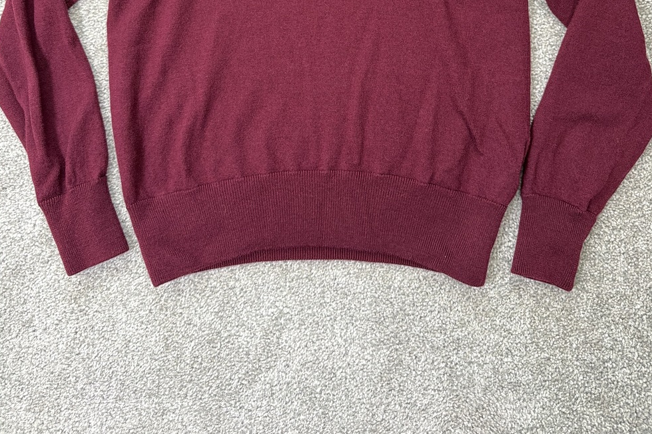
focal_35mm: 34
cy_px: 18
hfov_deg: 55.8
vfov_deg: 35.7
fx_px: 616
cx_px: 326
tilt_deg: -84.6
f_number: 1.78
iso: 500
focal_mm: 6.76
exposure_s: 1/60
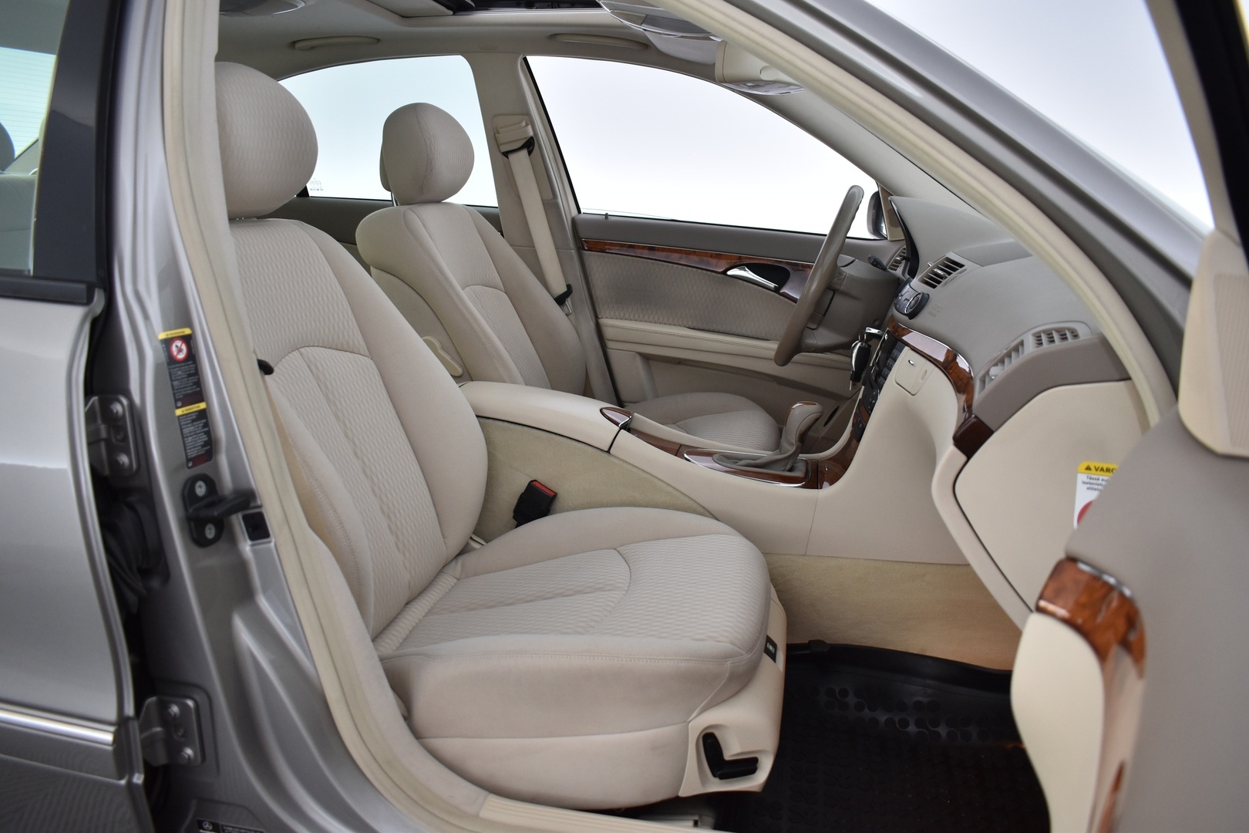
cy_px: 416
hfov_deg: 67.4
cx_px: 624
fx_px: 937
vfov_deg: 47.9
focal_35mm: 27
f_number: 3.5
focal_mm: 18
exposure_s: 1/30
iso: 720
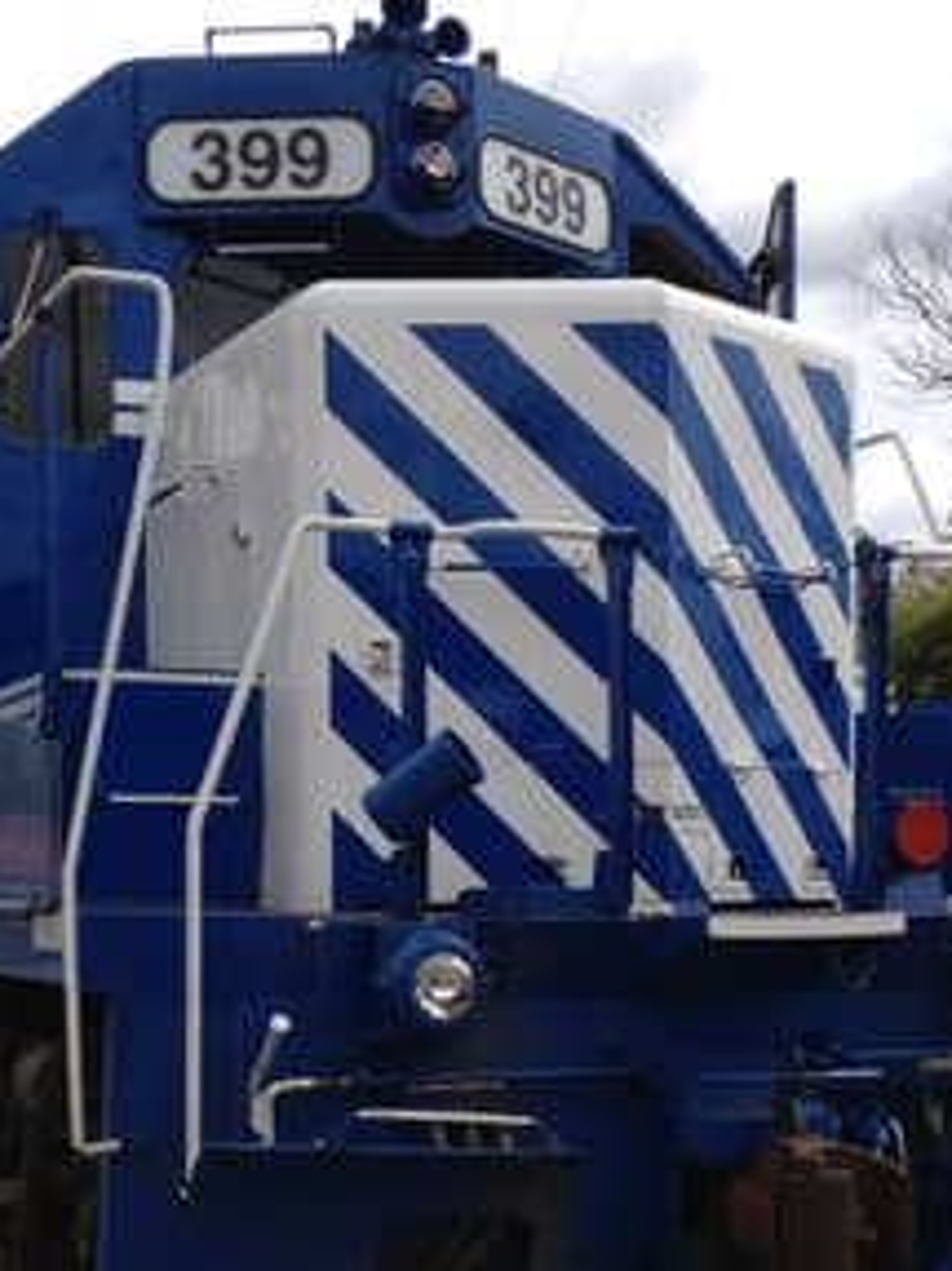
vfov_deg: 29.4
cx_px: 452
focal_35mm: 65
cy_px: 932
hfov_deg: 22.6
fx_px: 2385
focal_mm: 4.28
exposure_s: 1/1534
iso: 64
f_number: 2.4
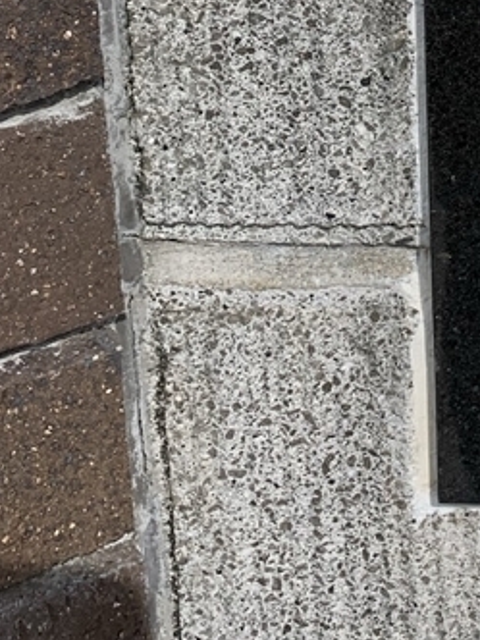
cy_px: -413
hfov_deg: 15.0
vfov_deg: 17.8
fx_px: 1738
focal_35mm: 94
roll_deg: -0.3
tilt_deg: -14.4
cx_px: 617
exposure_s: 1/3289
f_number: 1.8
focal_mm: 4.25
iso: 25
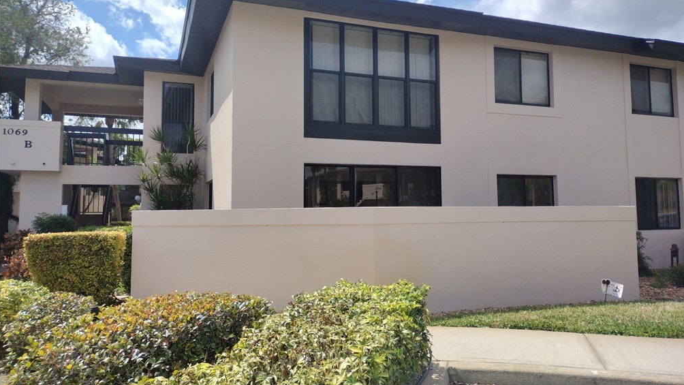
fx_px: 544
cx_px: 346
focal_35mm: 30
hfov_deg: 64.3
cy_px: 168
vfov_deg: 38.9
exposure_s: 1/4059
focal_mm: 4.71
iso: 100
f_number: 1.7
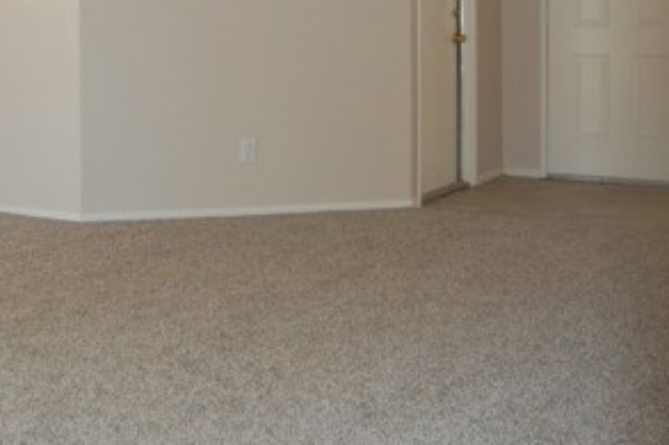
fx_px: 1096
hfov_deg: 33.0
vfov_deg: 22.4
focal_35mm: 59
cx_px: 135
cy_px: 35
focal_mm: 18
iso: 400
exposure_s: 1/60
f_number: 3.5
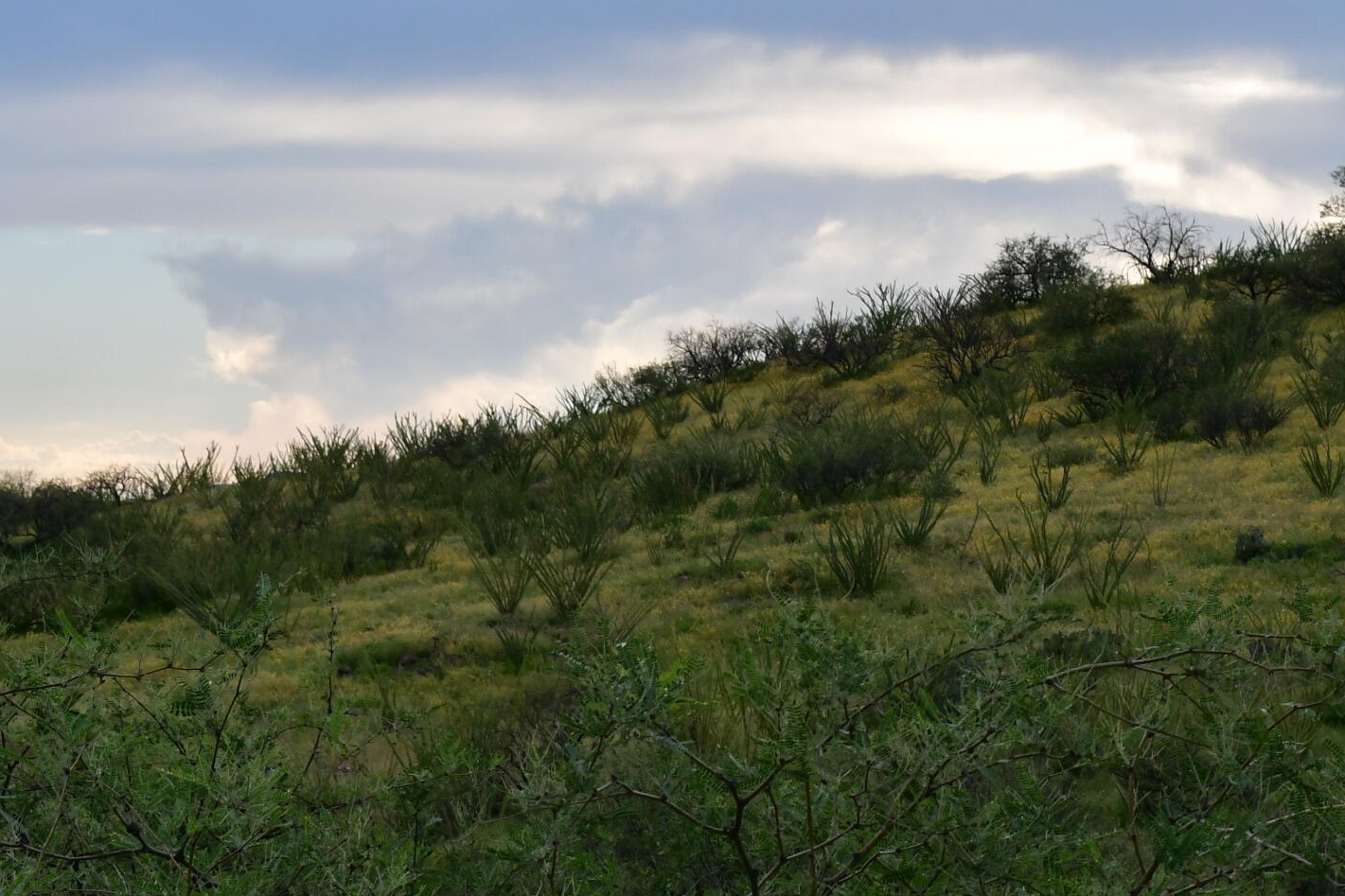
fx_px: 5678
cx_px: 984
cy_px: 518
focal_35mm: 152
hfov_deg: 13.5
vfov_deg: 9.0
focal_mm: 48
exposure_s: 1/640
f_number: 13
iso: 800
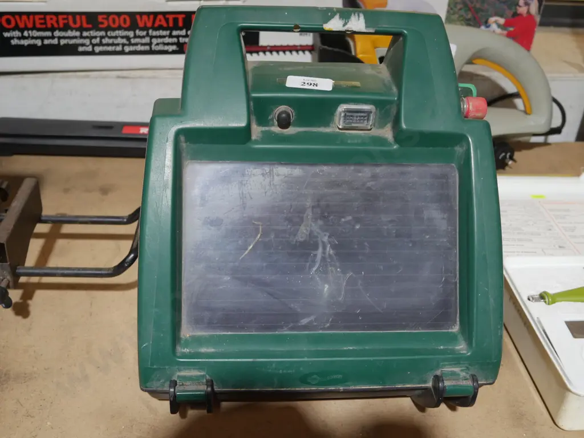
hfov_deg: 46.8
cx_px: 292
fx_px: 675
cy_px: 219
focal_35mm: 40
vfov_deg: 36.0
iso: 640
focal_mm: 20
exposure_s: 1/60
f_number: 4.5
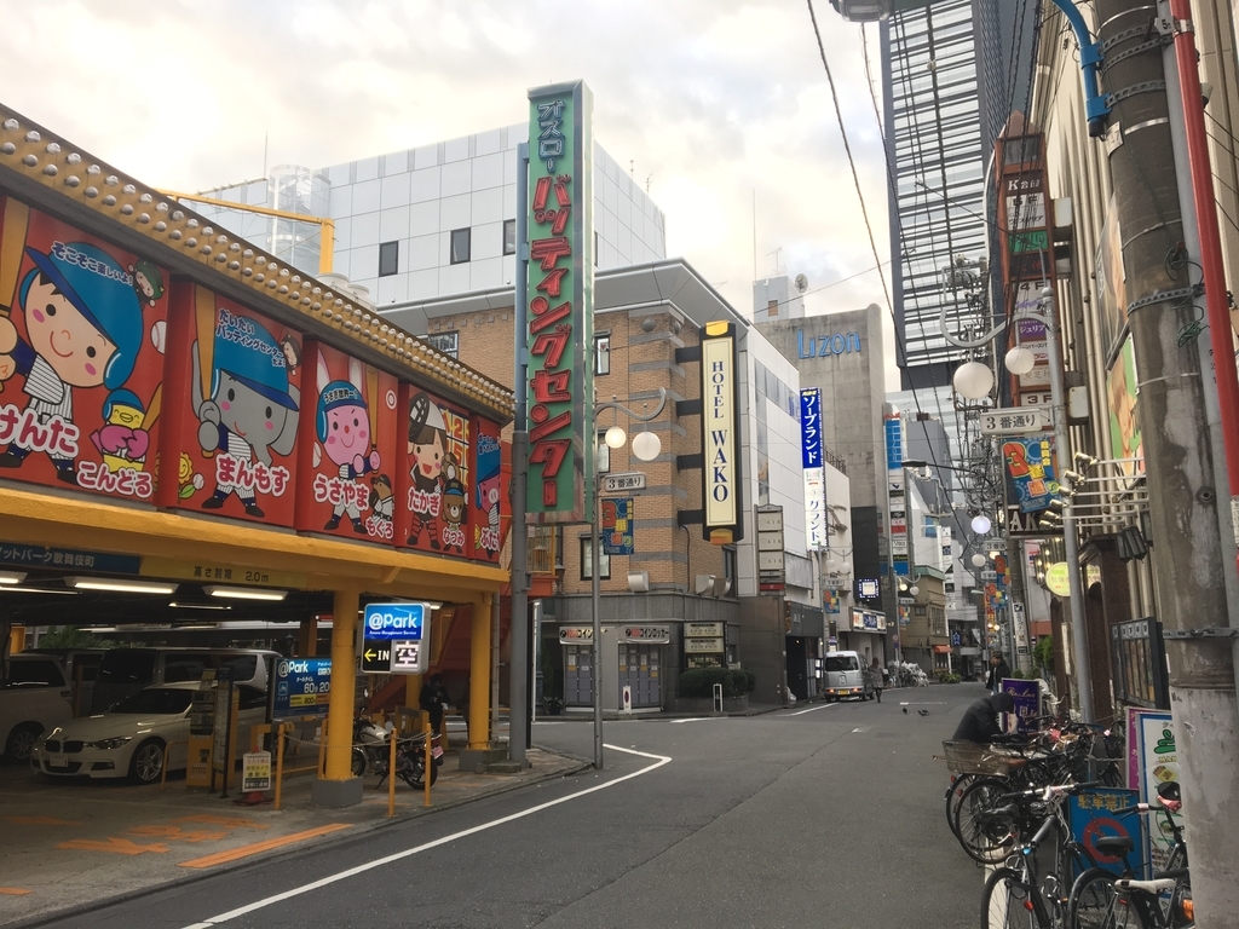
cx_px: 620
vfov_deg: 48.2
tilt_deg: +10.1
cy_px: 464
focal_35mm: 29
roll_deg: +0.2
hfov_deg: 61.7
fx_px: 1038
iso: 32
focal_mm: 4.15
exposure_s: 1/120
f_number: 2.2
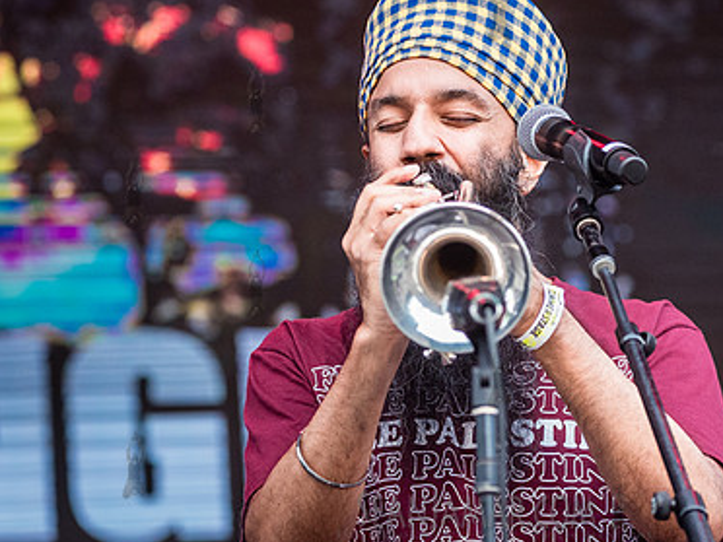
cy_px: 106
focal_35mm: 244
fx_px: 5096
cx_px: 436
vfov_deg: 6.1
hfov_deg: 8.1
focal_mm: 135
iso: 2000
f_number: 4.5
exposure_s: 1/1250
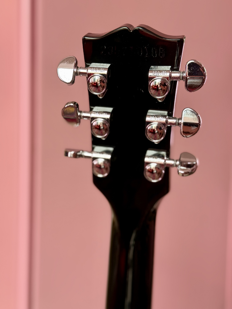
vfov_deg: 39.7
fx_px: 429
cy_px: 154
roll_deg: -1.5
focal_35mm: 48
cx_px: 116
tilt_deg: -5.6
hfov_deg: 30.3
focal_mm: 6.76
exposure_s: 1/50
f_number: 1.78
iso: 250
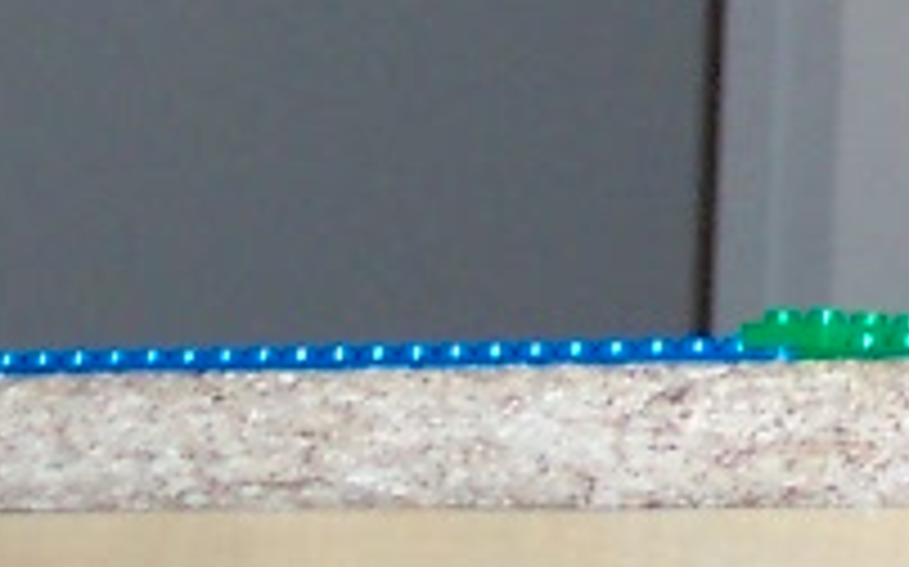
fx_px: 8517
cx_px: 1890
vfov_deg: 3.8
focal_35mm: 344
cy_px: -810
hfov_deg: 5.9
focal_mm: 13.3
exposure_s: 1/45
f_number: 3.4
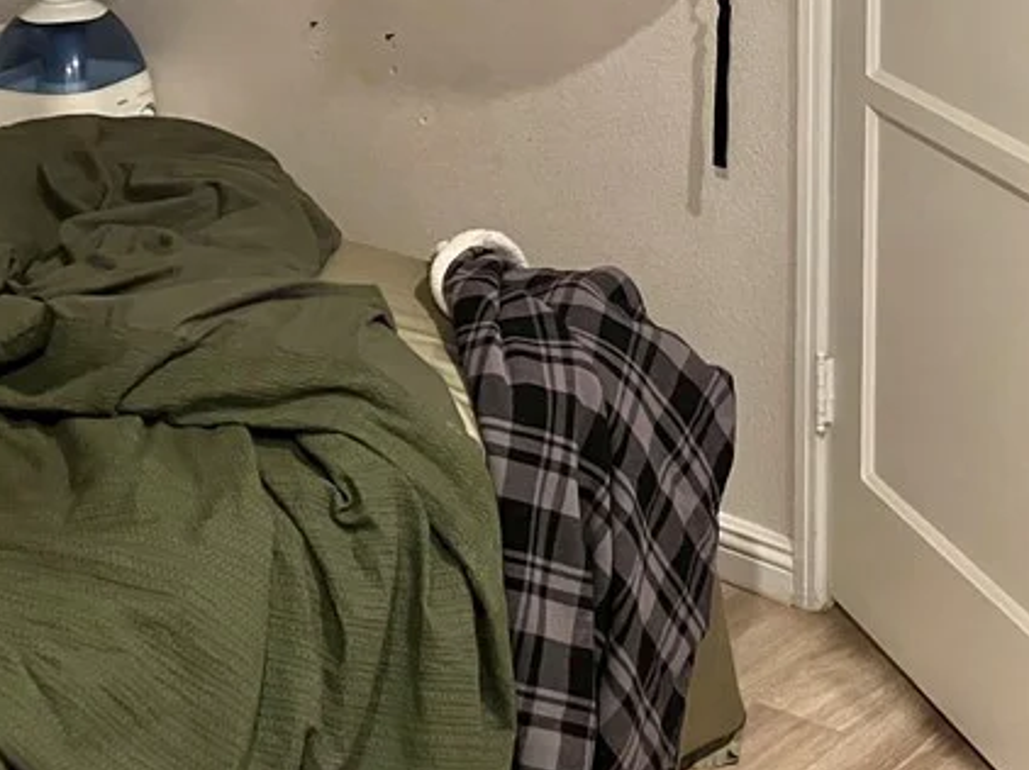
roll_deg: -0.4
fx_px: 2020
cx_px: 856
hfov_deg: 27.9
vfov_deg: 20.4
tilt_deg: -7.0
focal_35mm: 68
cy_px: -122
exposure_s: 1/30
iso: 400
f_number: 1.8
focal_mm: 3.99
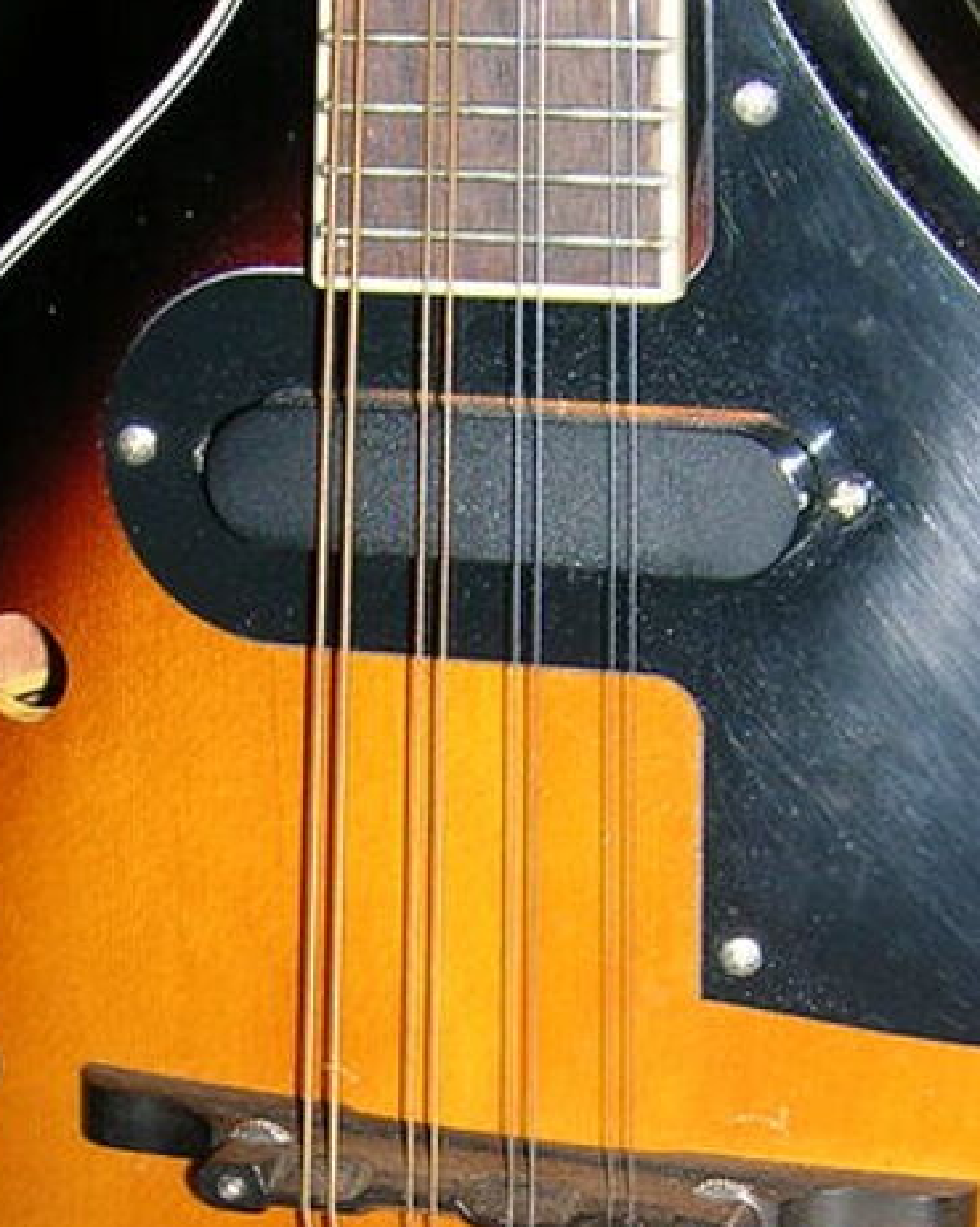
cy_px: 1066
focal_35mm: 96
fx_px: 3484
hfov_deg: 16.0
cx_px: 566
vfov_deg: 19.7
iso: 50
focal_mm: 5.7
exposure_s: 1/60.1
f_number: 2.9
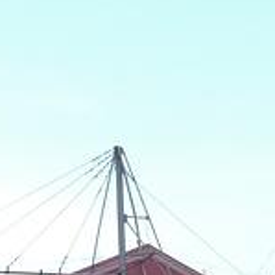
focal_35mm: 144
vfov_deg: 11.8
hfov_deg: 12.1
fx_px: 1294
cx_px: 39
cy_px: 371
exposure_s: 1/200
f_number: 4
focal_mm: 7.9
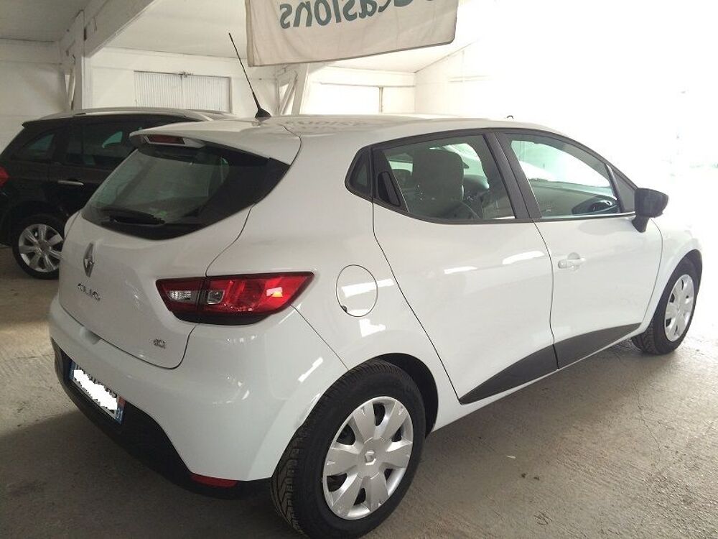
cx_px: 359
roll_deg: +0.2
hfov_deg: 61.7
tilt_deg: -13.2
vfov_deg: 48.2
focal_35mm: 29
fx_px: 602
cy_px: 270
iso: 50
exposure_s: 1/30
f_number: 2.2
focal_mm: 4.15
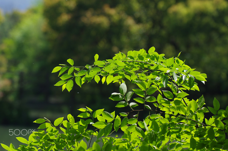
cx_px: 114
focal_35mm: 225
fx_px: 1424
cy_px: 76
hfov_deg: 9.2
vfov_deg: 6.1
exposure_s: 1/640
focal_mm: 150
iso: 200
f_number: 5.6
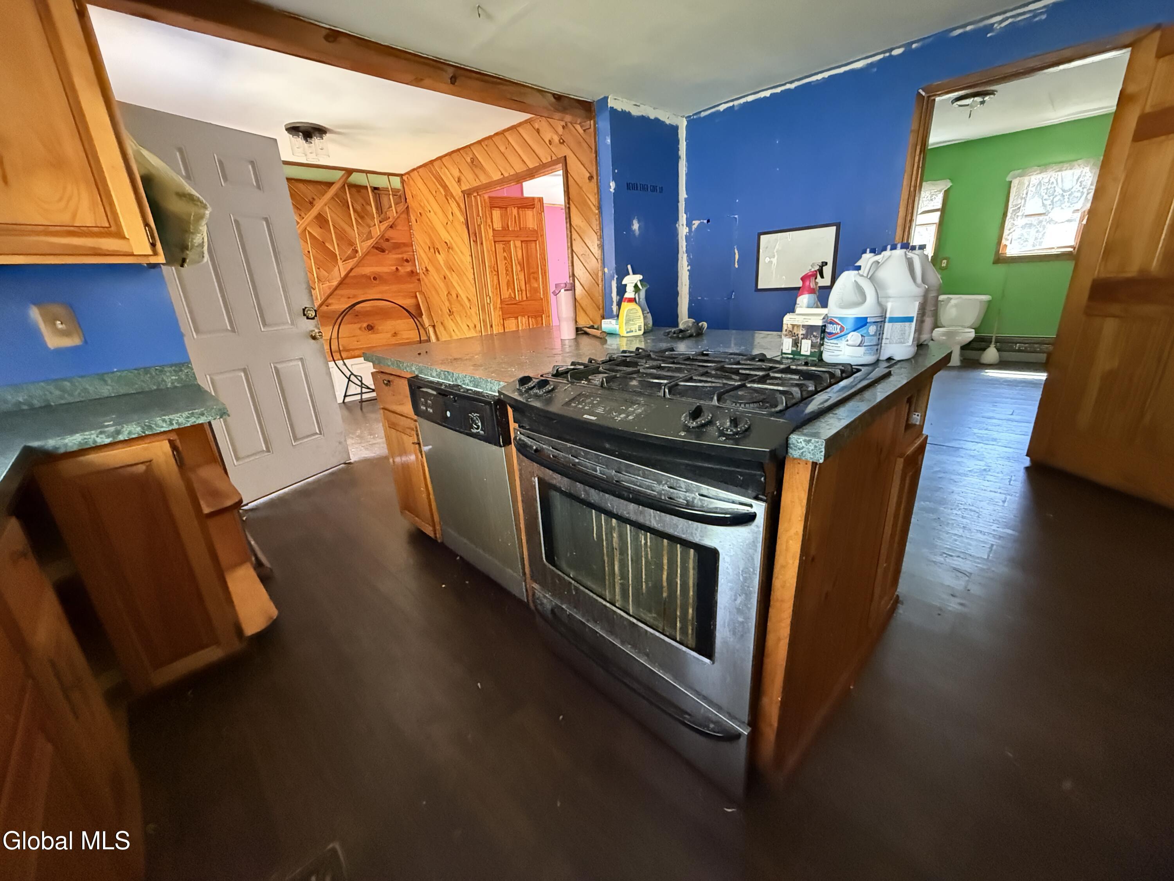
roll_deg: +3.7
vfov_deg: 85.7
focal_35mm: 14
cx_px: 587
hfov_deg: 102.1
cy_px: 440
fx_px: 475
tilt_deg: -17.9
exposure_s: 1/60
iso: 1250
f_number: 2.2
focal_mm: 2.22
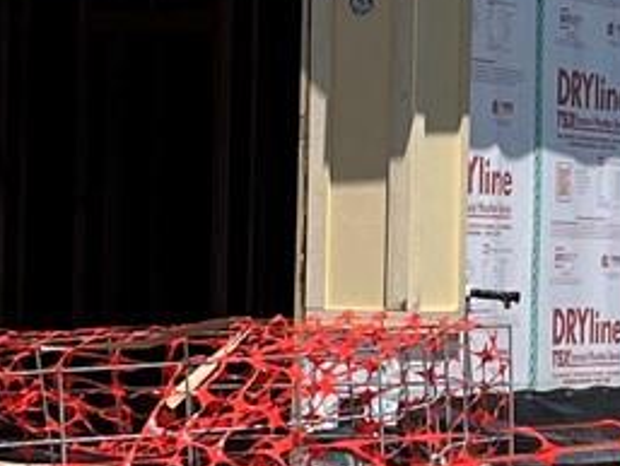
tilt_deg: +0.9
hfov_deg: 9.5
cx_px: 613
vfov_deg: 7.2
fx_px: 3709
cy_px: 118
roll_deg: -0.9
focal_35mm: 207
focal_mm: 5.1
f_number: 1.6
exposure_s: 1/4016
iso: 50
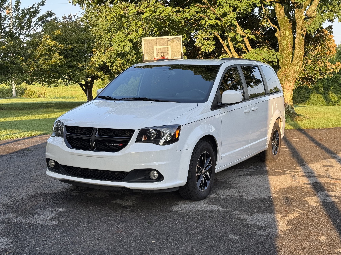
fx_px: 473
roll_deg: +0.0
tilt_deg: -7.0
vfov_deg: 30.3
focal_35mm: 48
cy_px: 128
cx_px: 170
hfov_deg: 39.7
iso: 64
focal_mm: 6.76
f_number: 1.78
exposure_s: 1/540
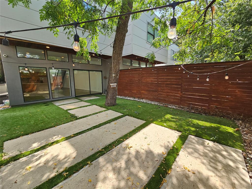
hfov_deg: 106.2
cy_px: 94
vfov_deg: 89.9
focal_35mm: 13
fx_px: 95
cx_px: 126
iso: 50
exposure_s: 1/374
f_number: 2.2
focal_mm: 2.2
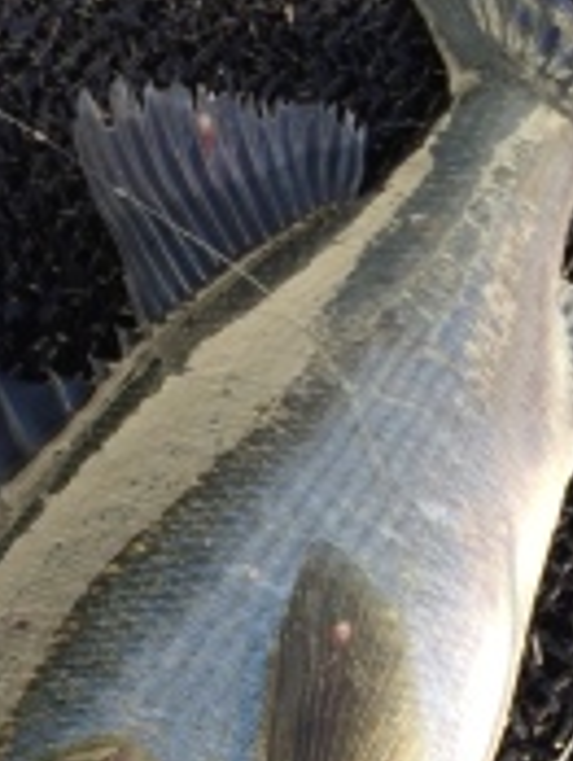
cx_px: 142
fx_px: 1893
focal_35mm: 86
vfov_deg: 21.6
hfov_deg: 17.1
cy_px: 835
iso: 32
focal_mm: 4.12
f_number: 2.2
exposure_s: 1/684
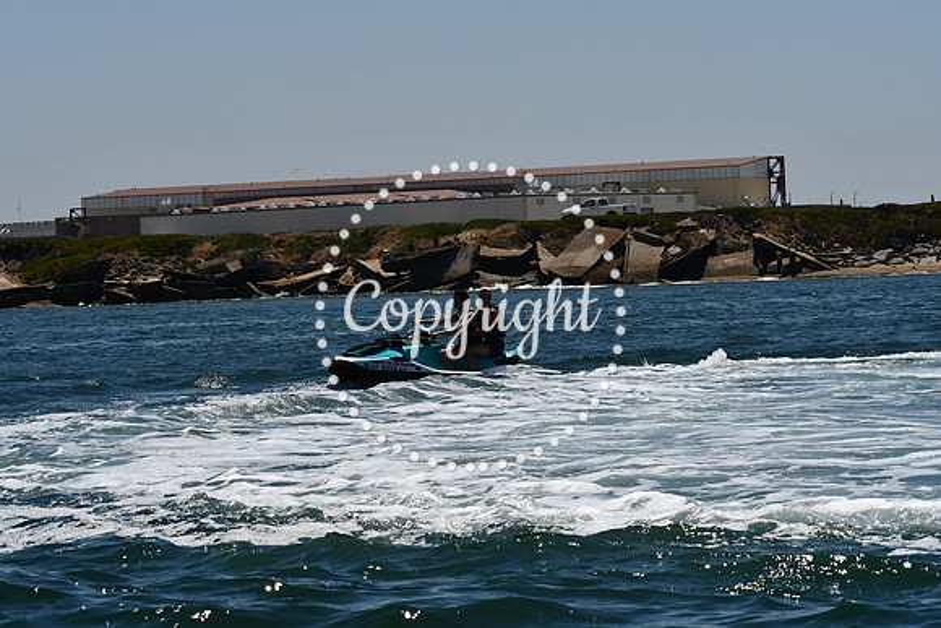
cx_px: 470
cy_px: 314
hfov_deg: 14.9
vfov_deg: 9.9
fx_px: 3608
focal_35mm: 138
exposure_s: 1/800
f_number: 10
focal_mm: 92
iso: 100
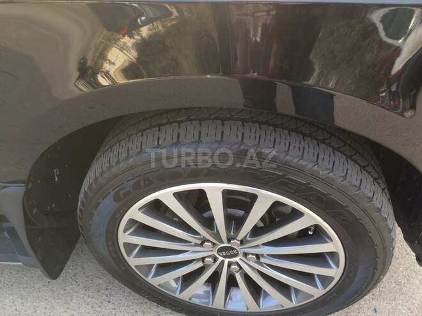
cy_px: 158
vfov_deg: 48.2
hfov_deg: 61.7
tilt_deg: -43.0
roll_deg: +0.9
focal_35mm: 29
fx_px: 354
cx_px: 211
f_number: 2.2
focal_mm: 4.15
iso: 32
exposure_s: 1/100
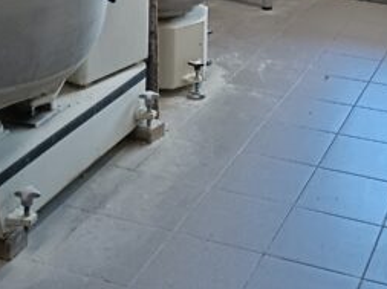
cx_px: 211
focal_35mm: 76
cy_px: -138
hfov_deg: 25.7
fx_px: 848
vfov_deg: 17.5
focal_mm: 4.74
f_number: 1.79
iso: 1119
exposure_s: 1/50
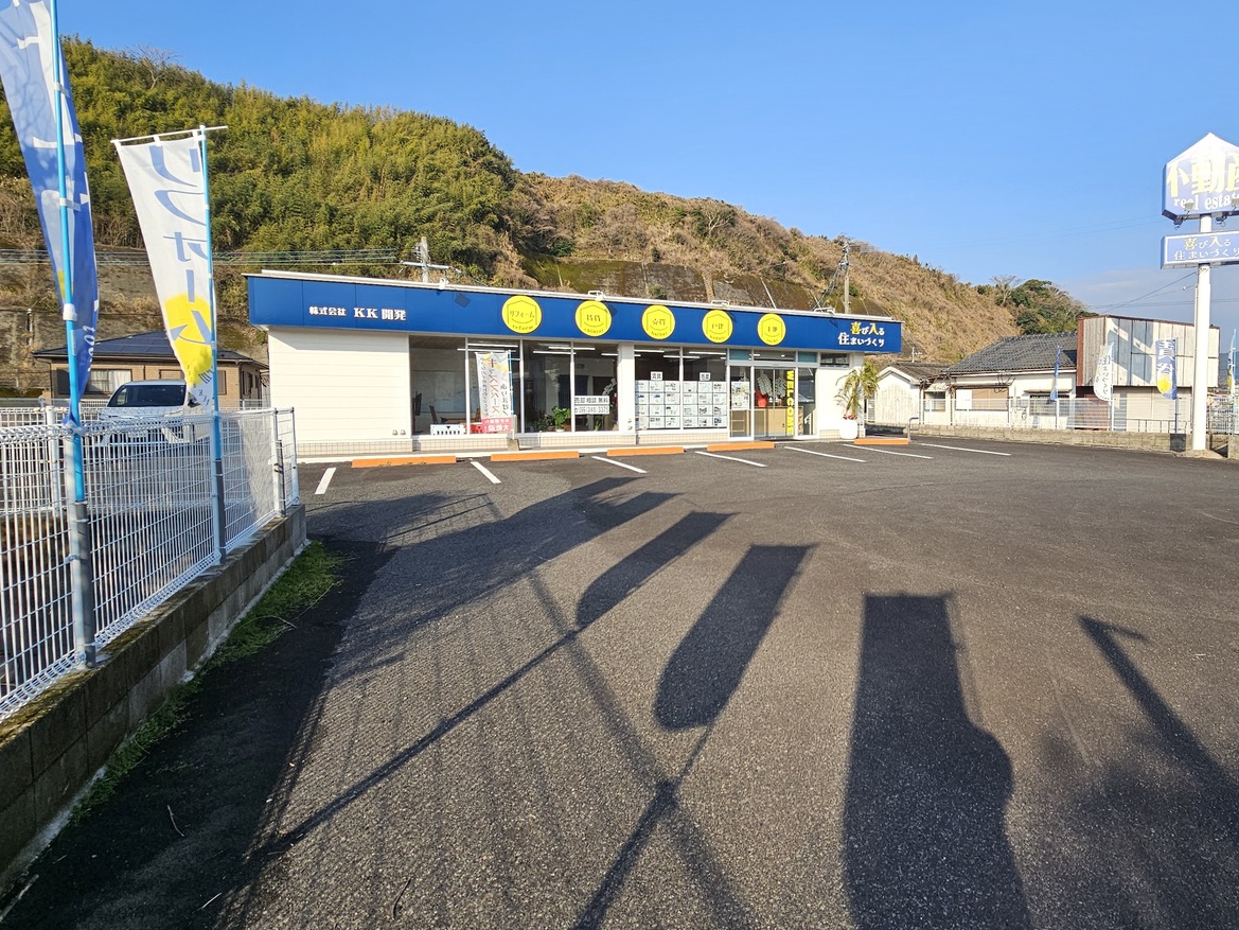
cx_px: 768
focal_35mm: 18
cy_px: 427
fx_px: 644
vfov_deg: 71.5
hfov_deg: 86.2
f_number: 2.2
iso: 50
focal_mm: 2.2
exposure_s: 1/1358
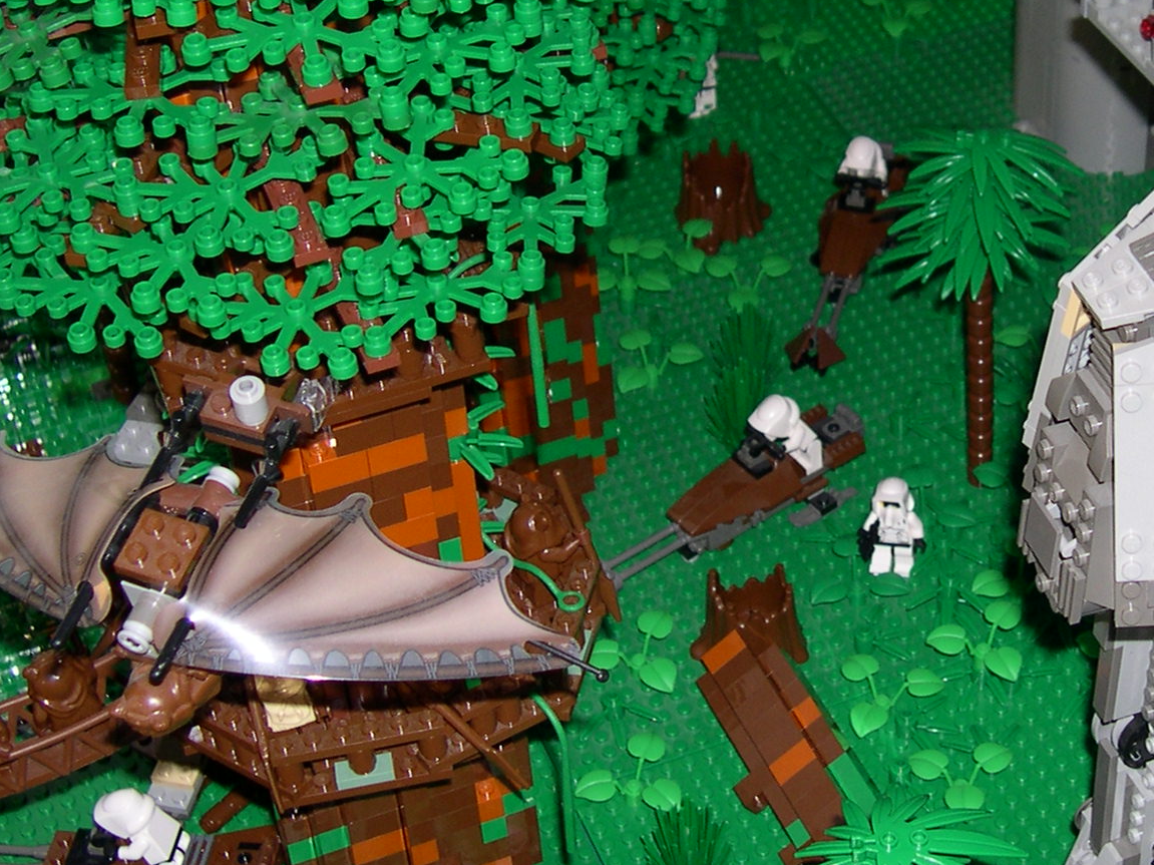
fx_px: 2500
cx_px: 865
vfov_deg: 19.6
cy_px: 304
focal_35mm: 75
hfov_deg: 25.7
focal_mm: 8
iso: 100
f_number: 2.8
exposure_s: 1/60
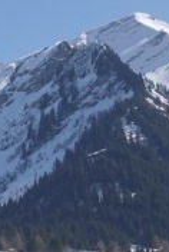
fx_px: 1178
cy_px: 371
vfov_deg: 11.7
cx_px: -395
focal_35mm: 168
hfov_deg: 7.0
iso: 100
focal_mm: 13.7
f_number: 8
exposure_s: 1/320
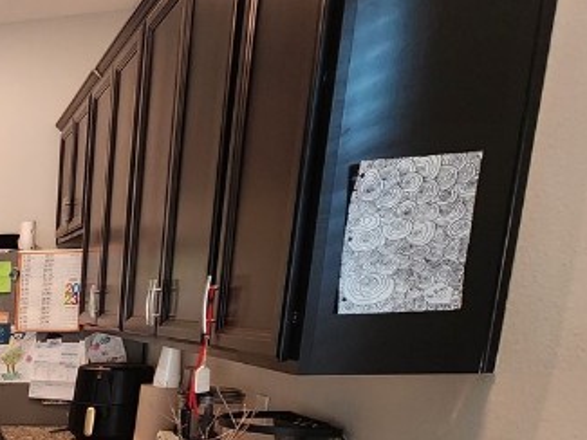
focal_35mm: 41
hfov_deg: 30.0
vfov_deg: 31.6
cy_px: 472
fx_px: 696
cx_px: -264
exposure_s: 1/60
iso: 200
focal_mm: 2.2
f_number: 2.2
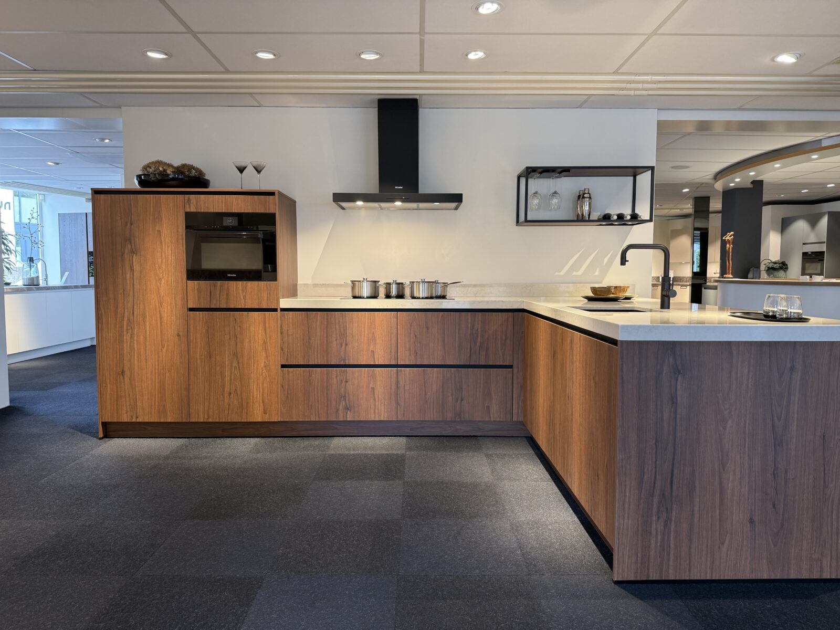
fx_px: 582
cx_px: 420
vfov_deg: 56.8
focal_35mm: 24
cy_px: 315
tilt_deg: -3.3
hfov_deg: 71.6
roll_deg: +0.0
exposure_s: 1/50
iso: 125
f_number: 1.78
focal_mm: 6.76
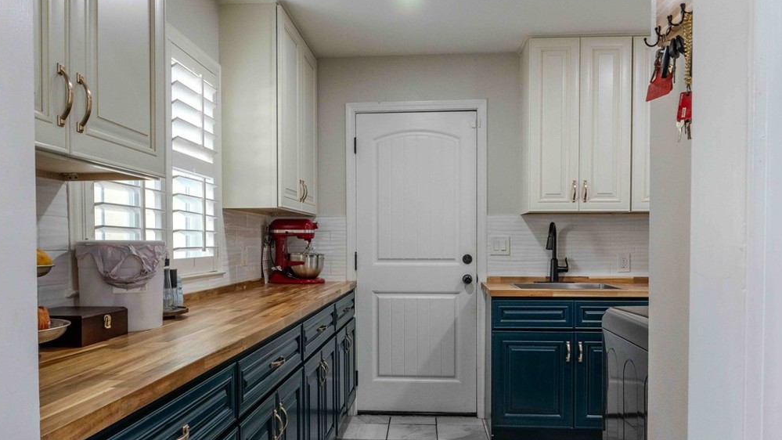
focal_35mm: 29
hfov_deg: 66.1
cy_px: 257
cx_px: 391
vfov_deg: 40.1
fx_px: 601
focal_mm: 18
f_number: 9
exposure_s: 1/160
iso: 100
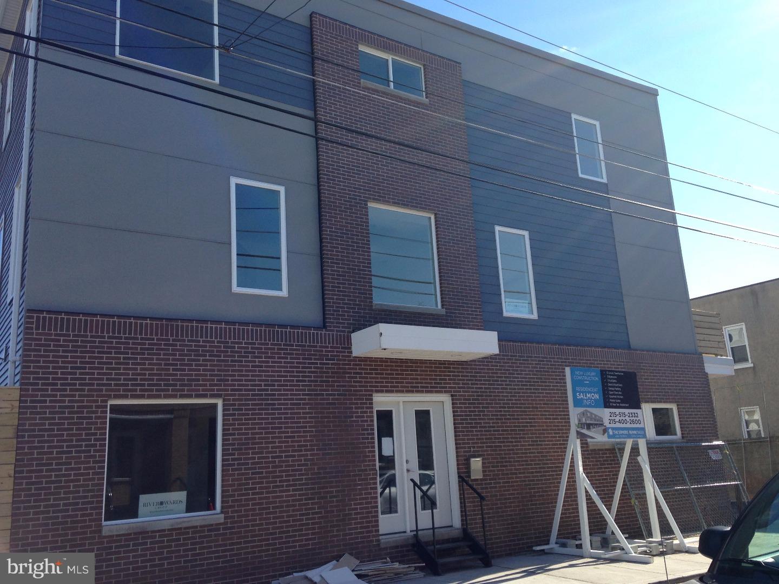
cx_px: 390
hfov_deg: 55.4
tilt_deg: +13.6
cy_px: 292
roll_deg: +2.6
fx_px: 743
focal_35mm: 33
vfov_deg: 42.9
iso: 50
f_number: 2.4
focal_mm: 4.12
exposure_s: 1/821
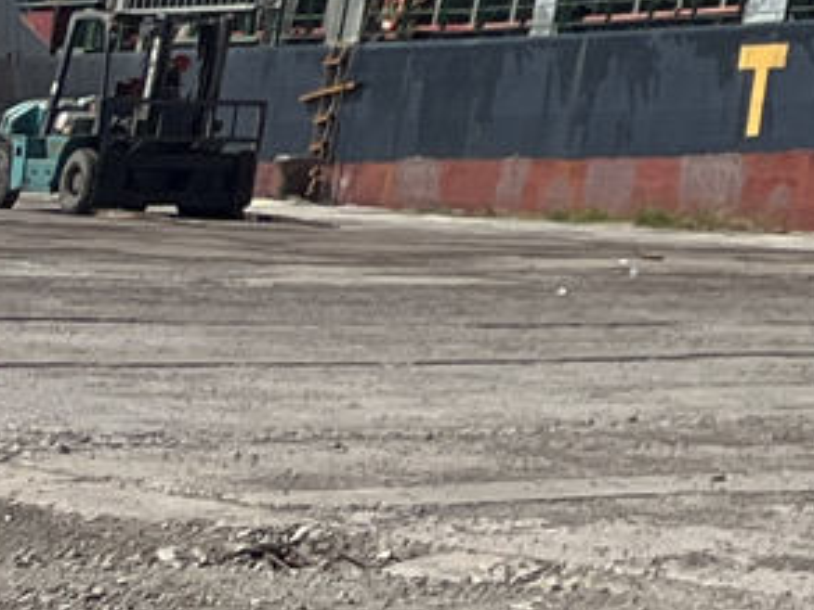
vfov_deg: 7.3
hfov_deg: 8.9
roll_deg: -0.8
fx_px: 4186
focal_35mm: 178
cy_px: -1312
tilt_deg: +19.3
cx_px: 2503
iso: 50
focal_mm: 5.1
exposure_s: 1/4149
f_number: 1.6
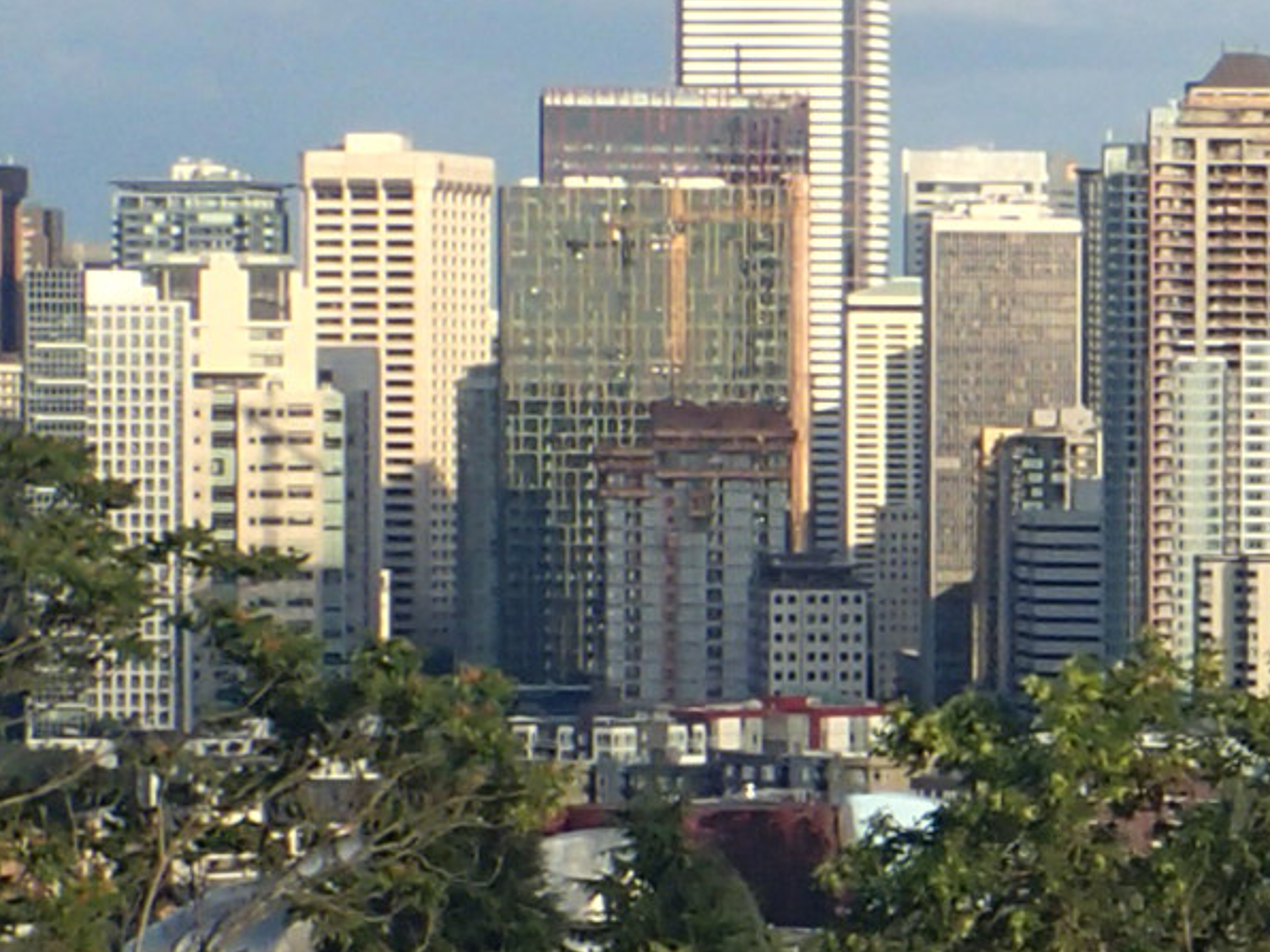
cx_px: 2171
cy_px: 939
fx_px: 9649
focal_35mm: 263
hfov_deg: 7.3
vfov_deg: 5.6
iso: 100
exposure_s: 1/400
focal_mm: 8.99
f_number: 4.5
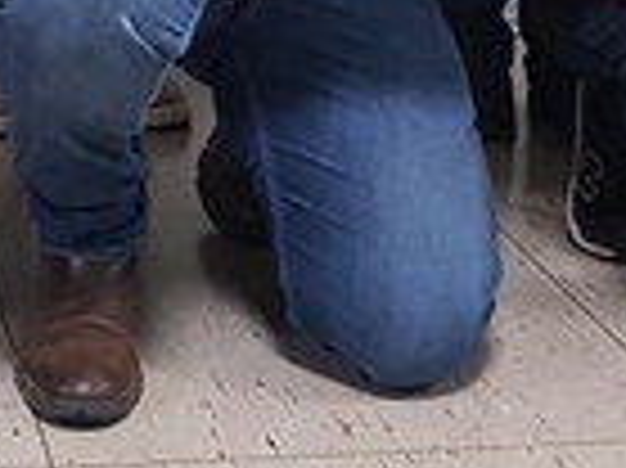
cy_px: -482
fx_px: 2024
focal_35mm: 112
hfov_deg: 17.2
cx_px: 0
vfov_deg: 11.8
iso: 200
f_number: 1.7
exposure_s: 1/25
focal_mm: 4.2
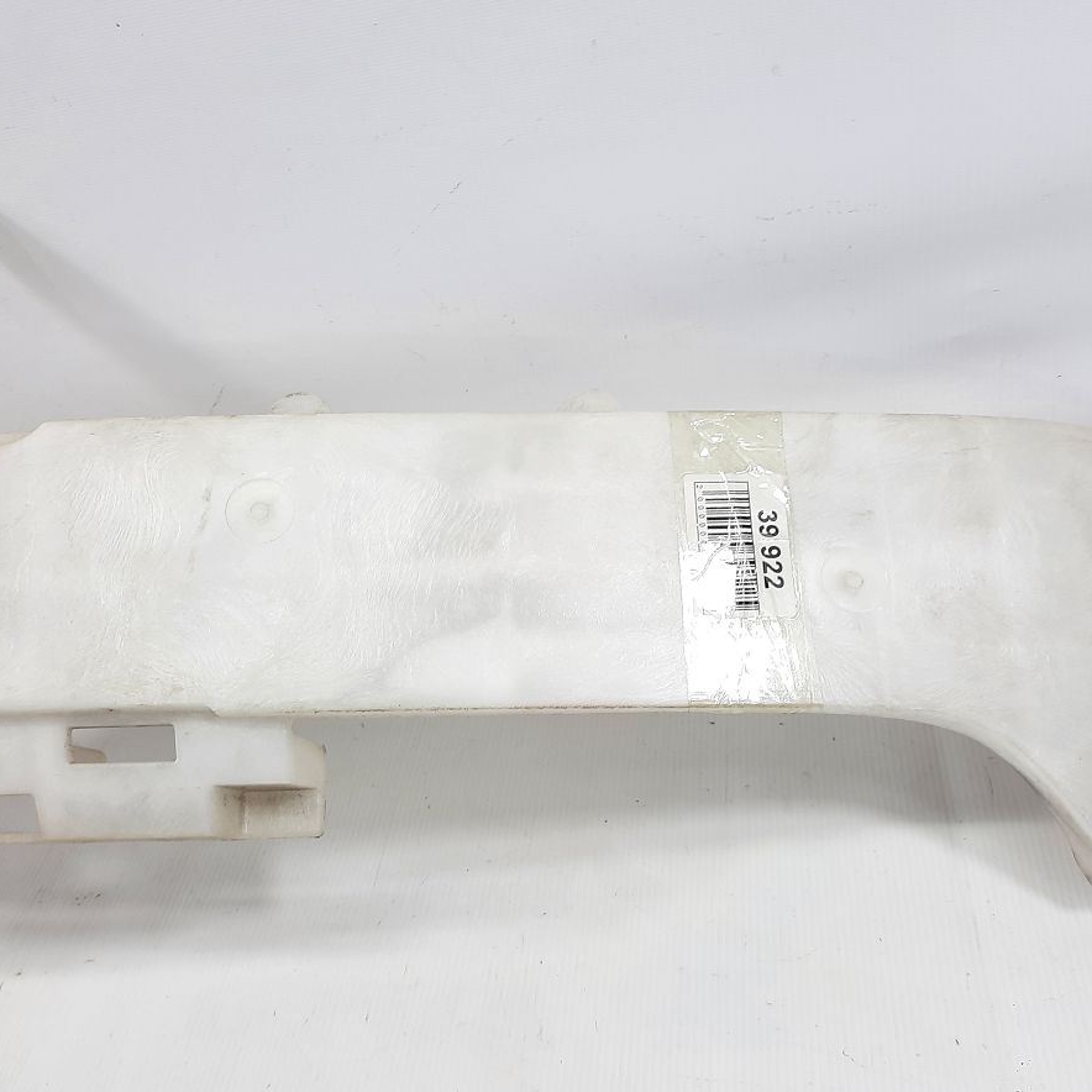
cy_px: 552
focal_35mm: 30
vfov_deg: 54.0
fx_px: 1071
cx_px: 568
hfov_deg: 54.0
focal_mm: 4.6
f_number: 2
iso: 32
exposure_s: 1/50
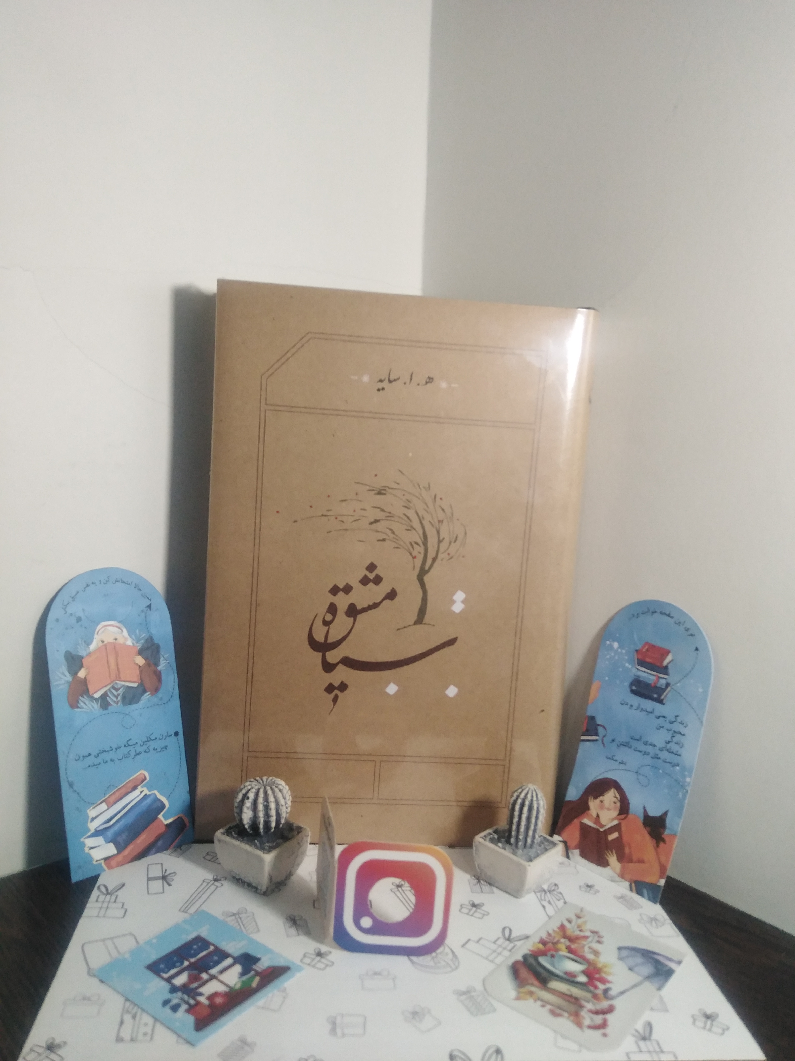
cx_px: 398
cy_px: 530
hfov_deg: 53.1
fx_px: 796
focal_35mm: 26
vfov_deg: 67.3
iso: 250
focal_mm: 3.59
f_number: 1.8
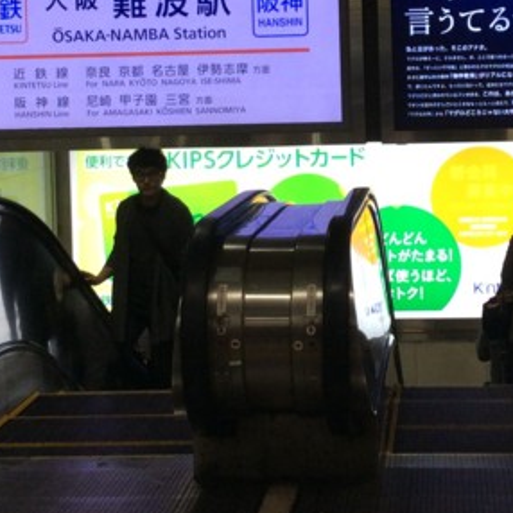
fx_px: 1325
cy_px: 100
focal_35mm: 79
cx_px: 361
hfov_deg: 21.8
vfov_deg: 21.6
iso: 50
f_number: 2.4
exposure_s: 1/120
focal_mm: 3.3
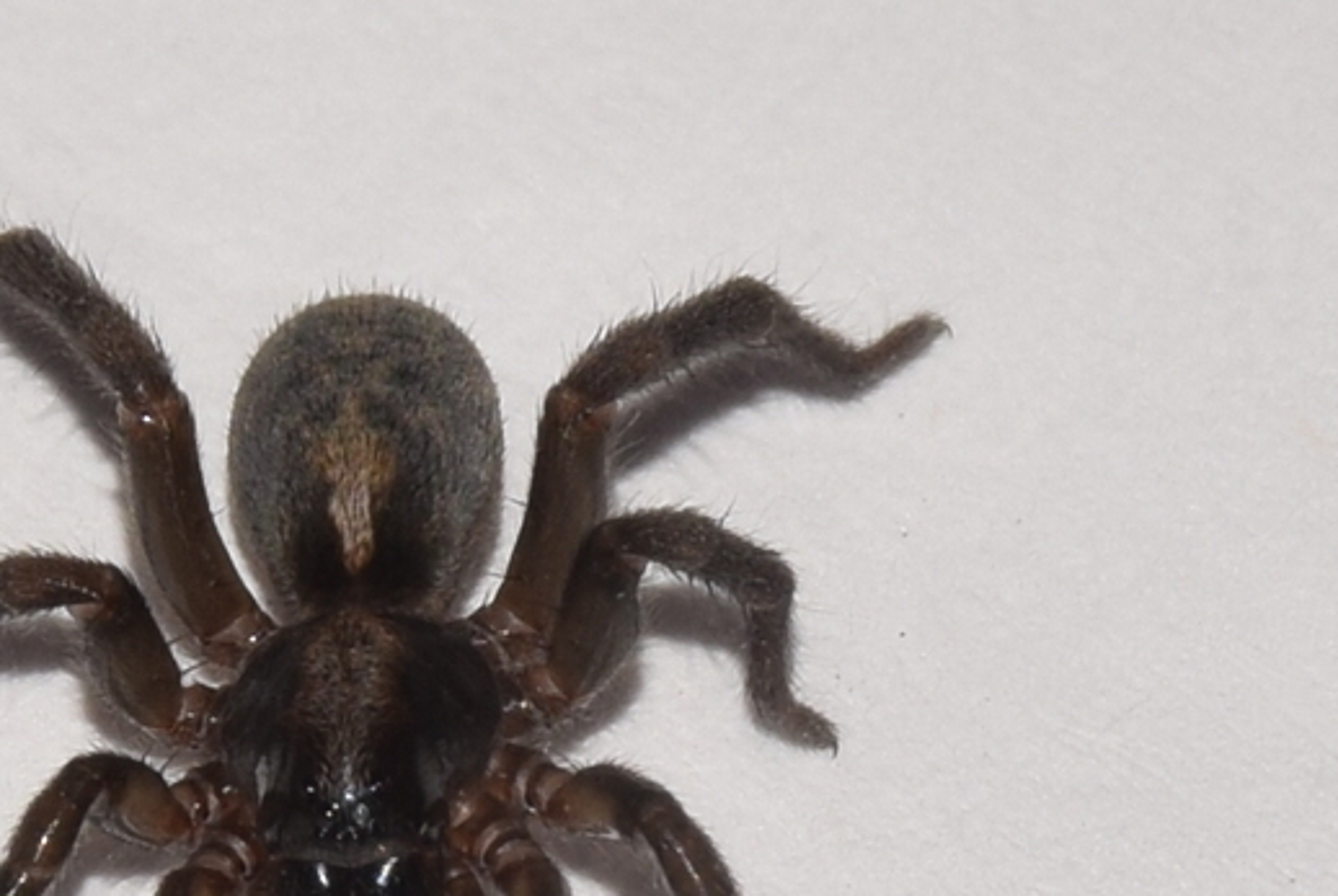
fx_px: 12580
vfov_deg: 4.1
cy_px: 759
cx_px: 314
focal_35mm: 338
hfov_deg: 6.1
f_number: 14
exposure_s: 1/200
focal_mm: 122
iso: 100
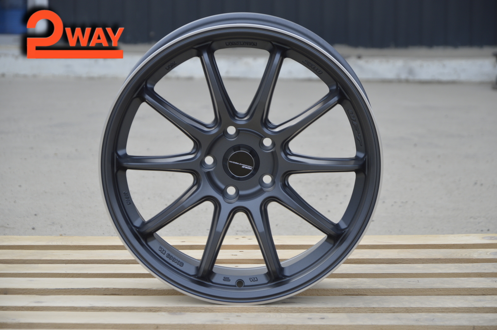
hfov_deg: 13.1
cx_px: 248
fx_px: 2173
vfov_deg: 8.7
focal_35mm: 158
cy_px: 165
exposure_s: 1/125
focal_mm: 105
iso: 110
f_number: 5.6
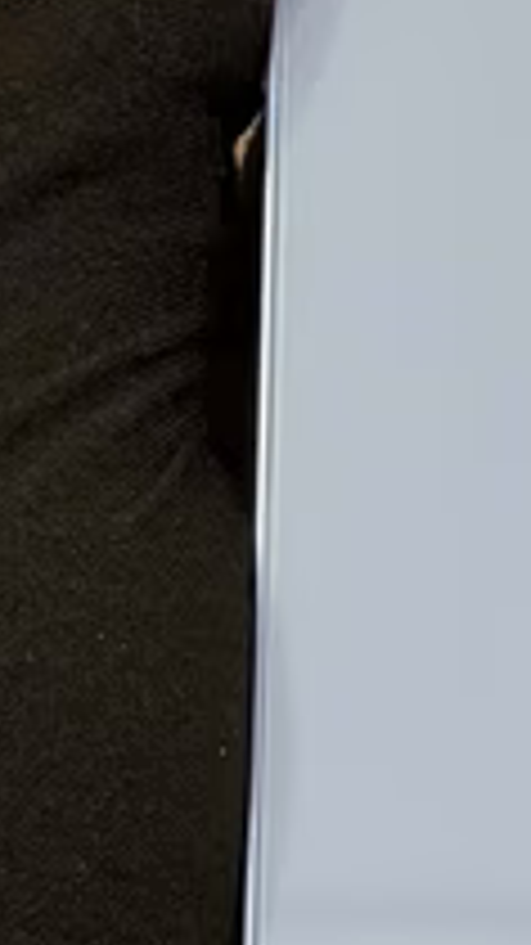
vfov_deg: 13.5
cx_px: 711
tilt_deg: +7.8
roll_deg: -0.3
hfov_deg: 7.5
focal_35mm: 159
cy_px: 369
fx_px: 3983
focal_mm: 6.76
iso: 125
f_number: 1.78
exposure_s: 1/50
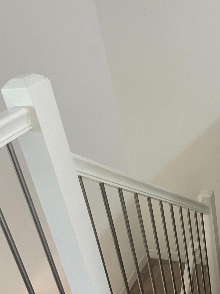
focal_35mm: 45
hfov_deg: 31.8
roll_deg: +10.9
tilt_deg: -30.1
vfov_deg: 41.2
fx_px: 381
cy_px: 208
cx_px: 152
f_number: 1.6
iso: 400
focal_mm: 5.1
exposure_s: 1/60
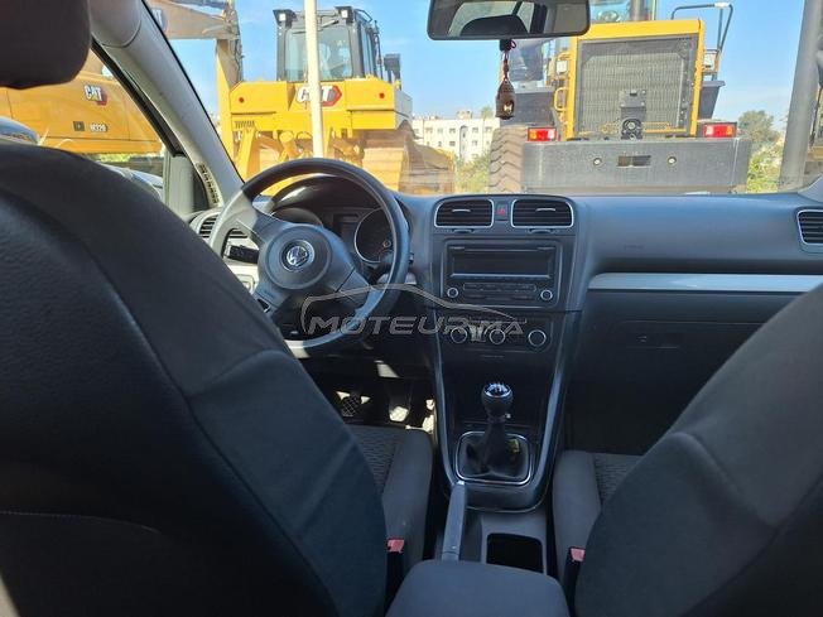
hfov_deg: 73.9
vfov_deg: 58.9
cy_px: 308
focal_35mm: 23
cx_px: 412
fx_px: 547
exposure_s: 1/253
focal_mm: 5.54
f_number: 1.8
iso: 40
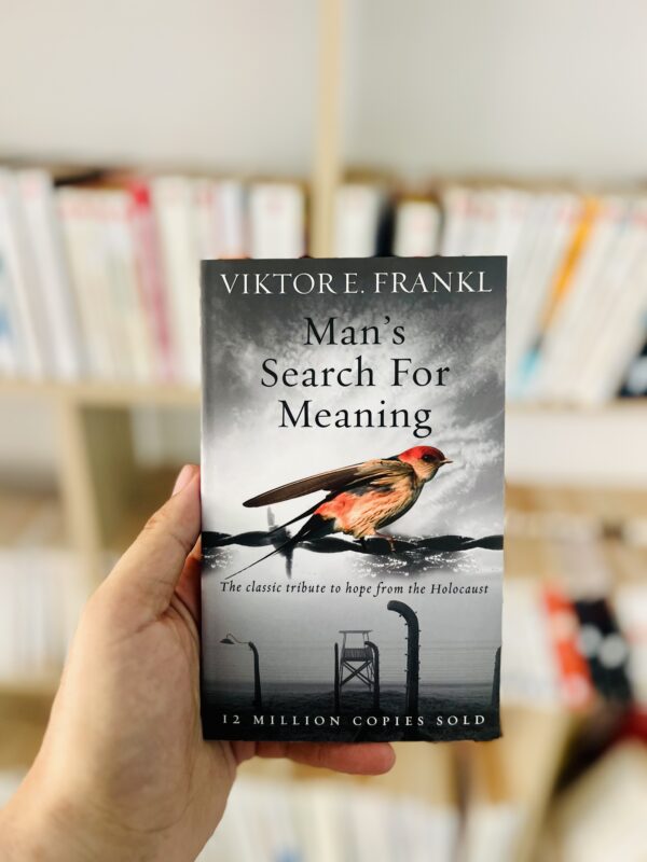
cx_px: 324
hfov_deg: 53.1
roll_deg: -1.3
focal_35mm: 26
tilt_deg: -26.1
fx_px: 648
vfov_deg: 67.3
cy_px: 431
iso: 160
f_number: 1.5
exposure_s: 1/60
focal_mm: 5.7
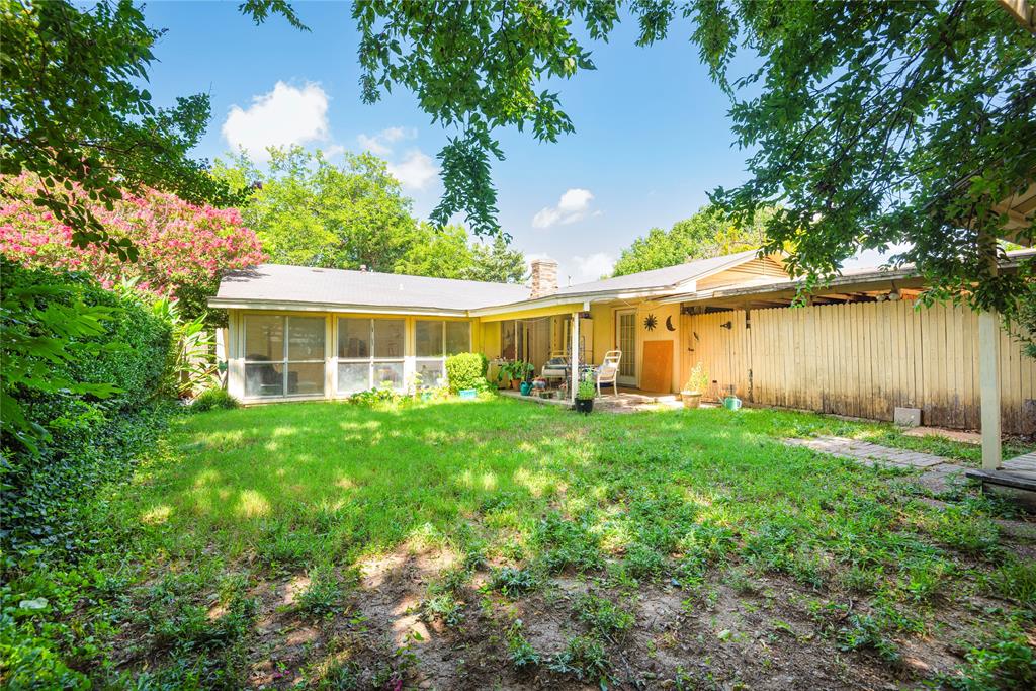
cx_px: 518
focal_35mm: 16
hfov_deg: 96.7
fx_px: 460
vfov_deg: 73.8
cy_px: 346
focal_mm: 16
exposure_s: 1/60
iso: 100
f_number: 7.1
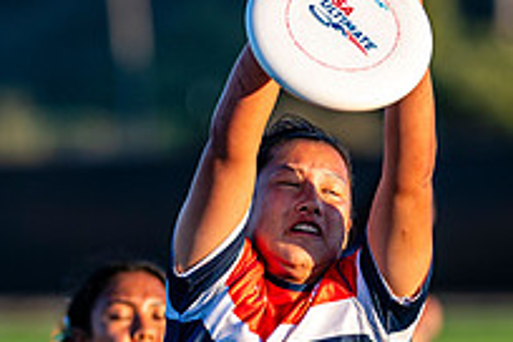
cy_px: 333
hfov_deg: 3.3
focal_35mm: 626
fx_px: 8920
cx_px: 176
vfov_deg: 2.2
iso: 250
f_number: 3.2
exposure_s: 1/1250
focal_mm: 220
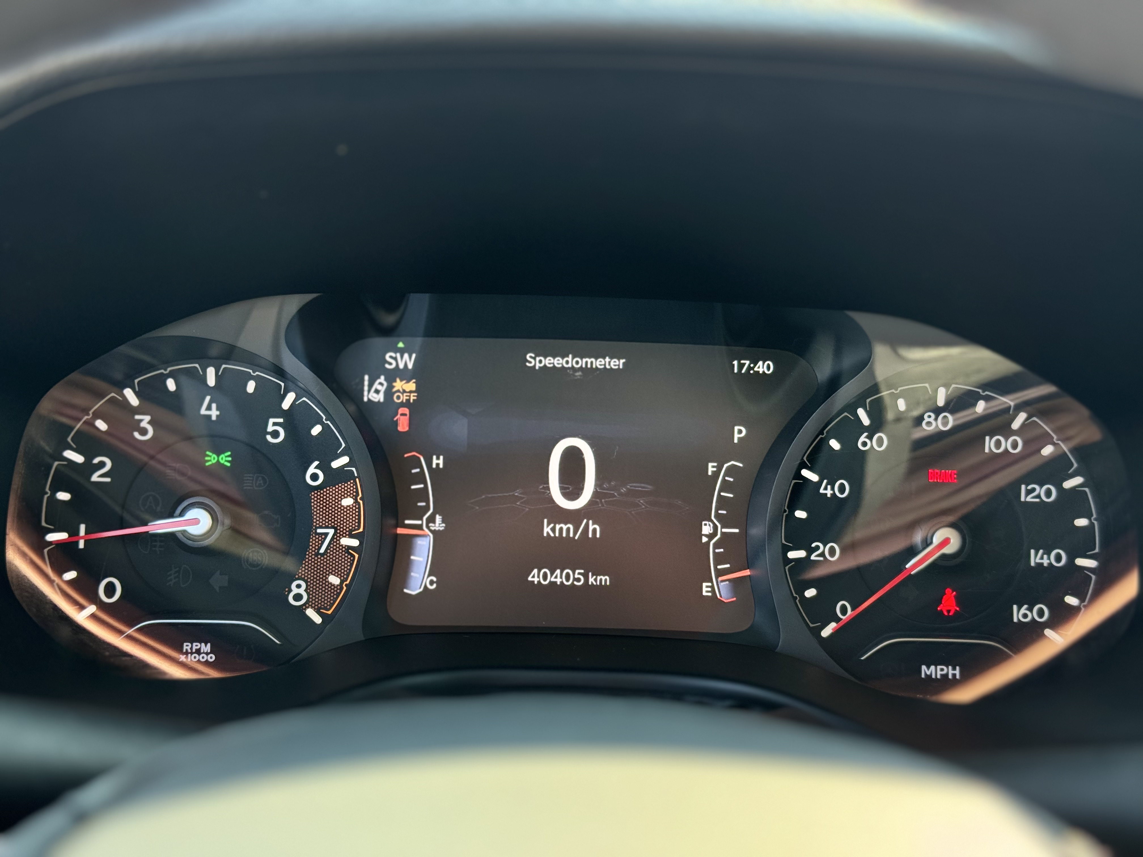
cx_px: 572
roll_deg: -1.6
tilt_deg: -17.8
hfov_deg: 39.7
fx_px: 1585
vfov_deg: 30.3
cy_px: 428
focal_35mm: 48
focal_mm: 6.76
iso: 80
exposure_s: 1/144
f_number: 1.78
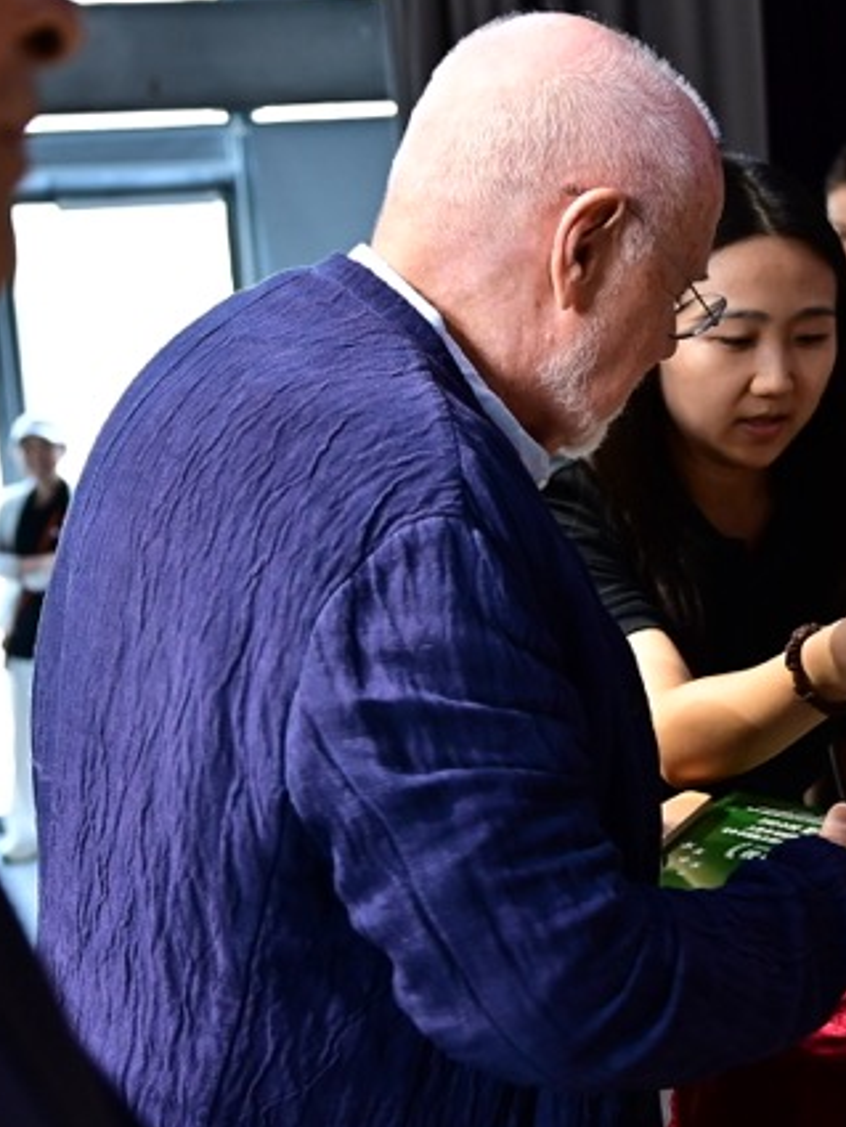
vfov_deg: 24.1
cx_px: 1024
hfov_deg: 17.4
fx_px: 2638
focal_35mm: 81
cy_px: 546
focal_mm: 28
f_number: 2.8
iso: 1000
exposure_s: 1/200
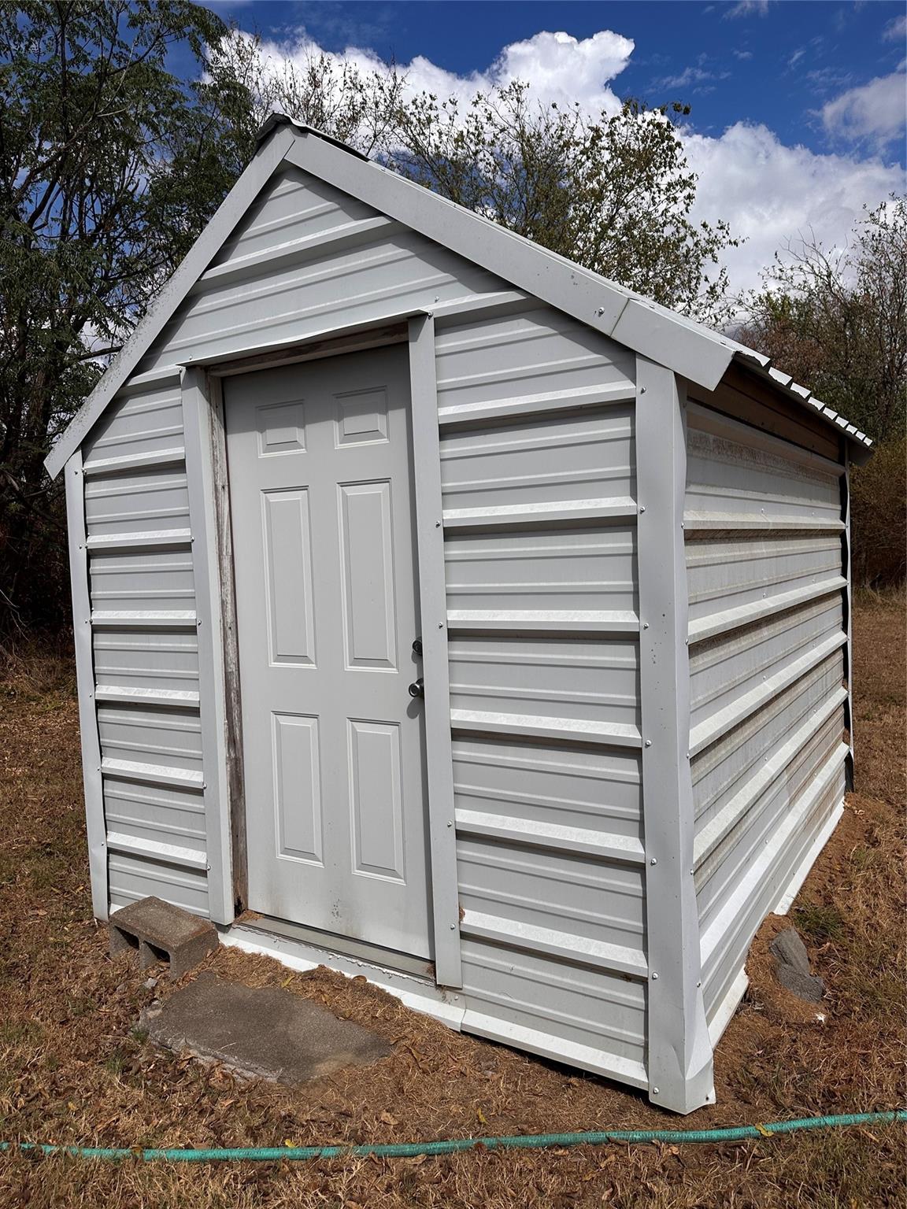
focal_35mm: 24
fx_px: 838
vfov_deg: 71.6
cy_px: 604
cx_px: 454
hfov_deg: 56.8
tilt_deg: -4.2
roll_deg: -0.1
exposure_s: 1/10753
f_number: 1.78
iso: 80
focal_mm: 6.86
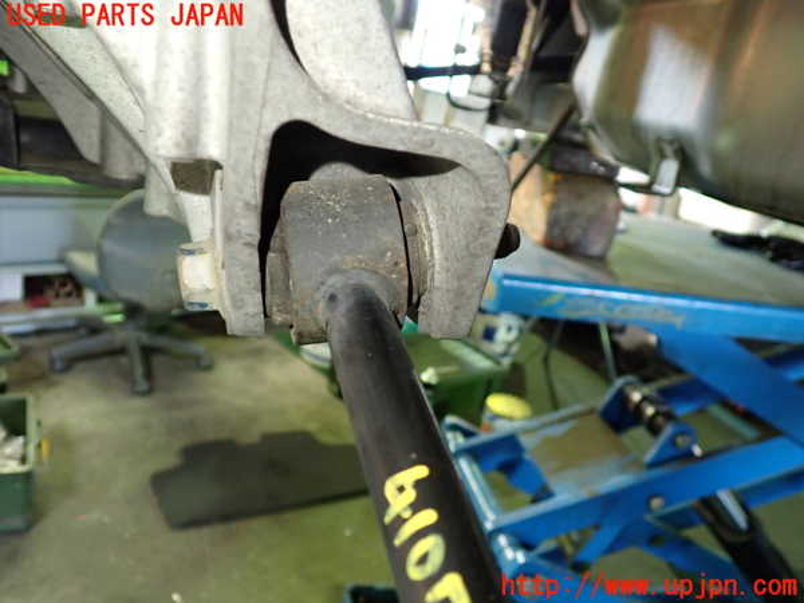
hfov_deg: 60.0
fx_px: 697
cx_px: 402
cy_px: 302
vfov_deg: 46.8
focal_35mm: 30
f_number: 2.3
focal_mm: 5.4
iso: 400
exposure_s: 1/30
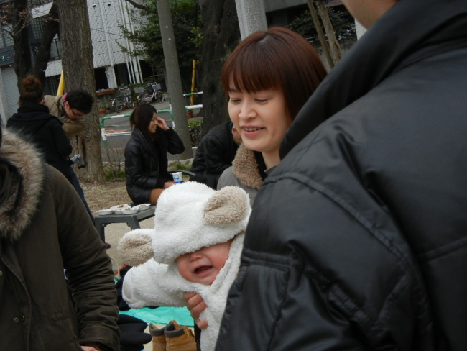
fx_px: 864
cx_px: 203
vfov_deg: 22.9
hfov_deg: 30.2
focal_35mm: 64
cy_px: 183
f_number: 3.9
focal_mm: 9.3
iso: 160
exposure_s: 1/102
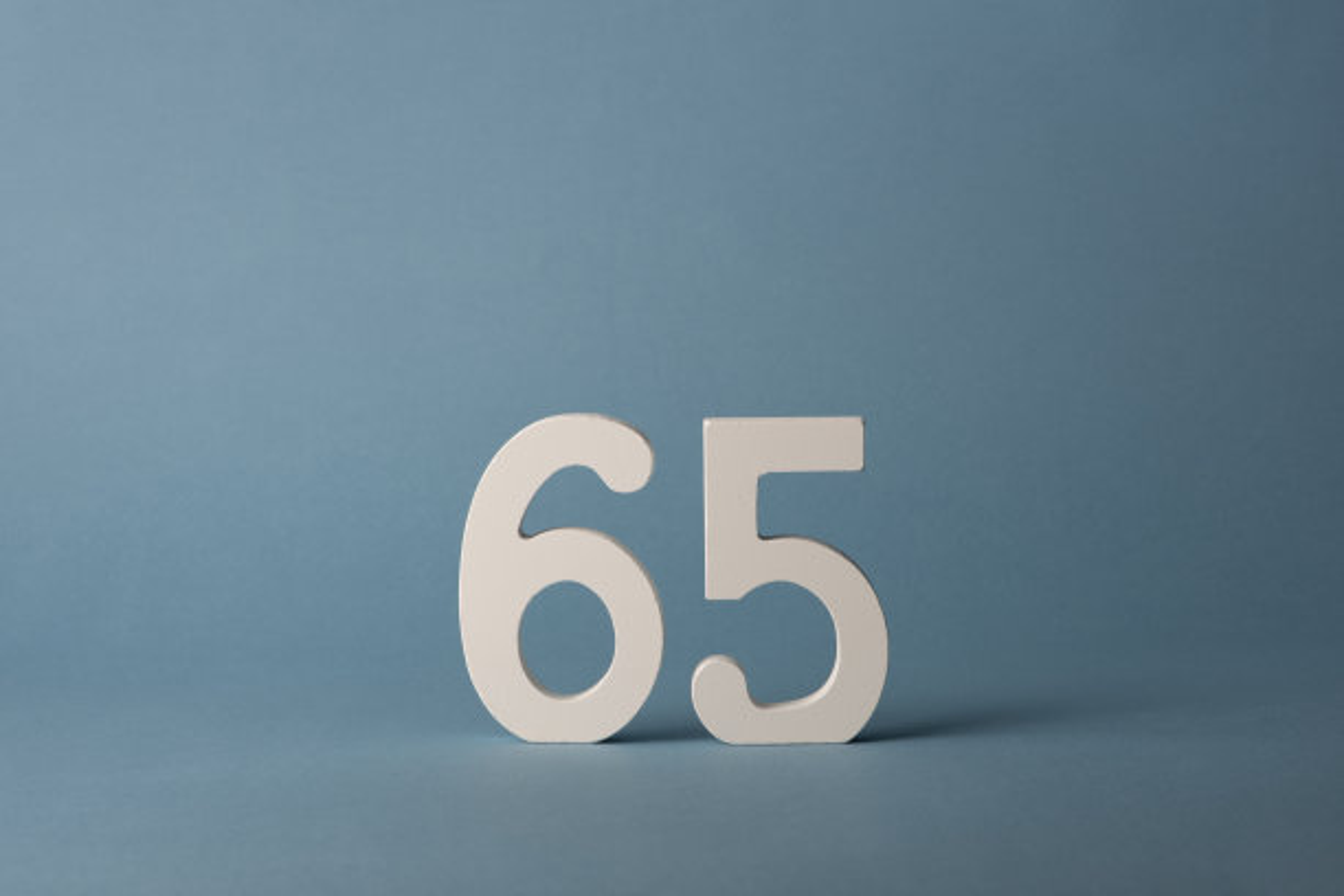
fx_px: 3920
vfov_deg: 13.0
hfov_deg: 19.5
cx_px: 672
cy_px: 448
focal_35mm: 105
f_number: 13
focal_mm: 105
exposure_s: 1/200
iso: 100
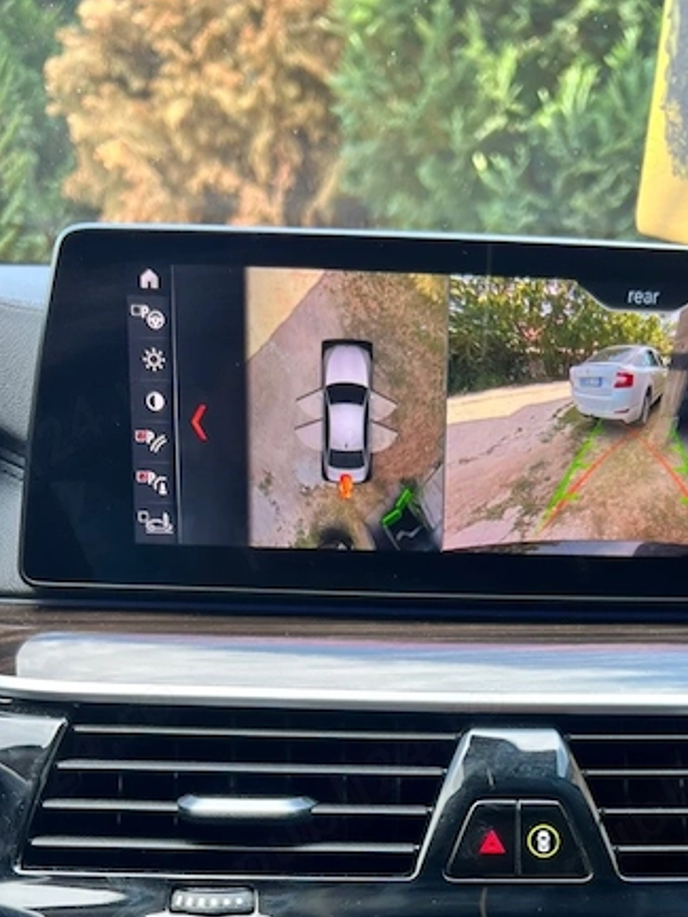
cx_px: 451
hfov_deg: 30.1
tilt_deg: -25.8
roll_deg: -6.2
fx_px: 1271
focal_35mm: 48
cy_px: 837
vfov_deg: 37.0
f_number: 1.5
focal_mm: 5.7
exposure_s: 1/121
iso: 40
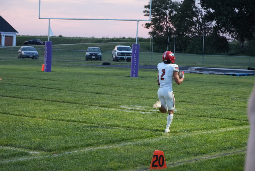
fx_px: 819
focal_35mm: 116
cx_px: 128
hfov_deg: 17.7
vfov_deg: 11.9
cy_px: 86
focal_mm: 77
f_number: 5.6
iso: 1600
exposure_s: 1/250
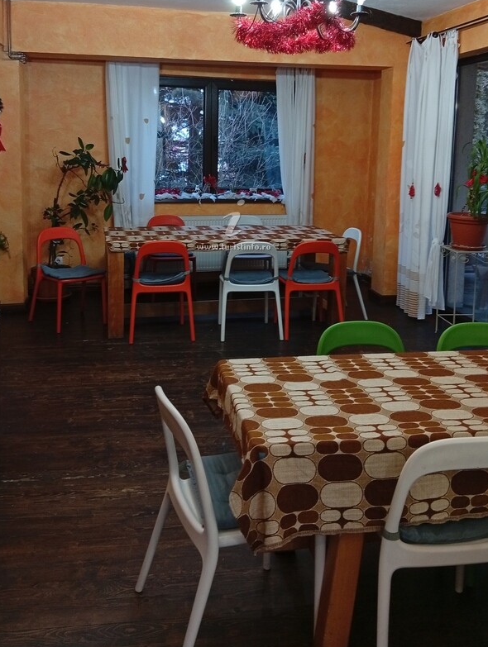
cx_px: 236
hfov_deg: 41.9
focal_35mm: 34
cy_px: 226
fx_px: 637
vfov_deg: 53.0
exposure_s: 1/25
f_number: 1.8
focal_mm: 3.96
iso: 620
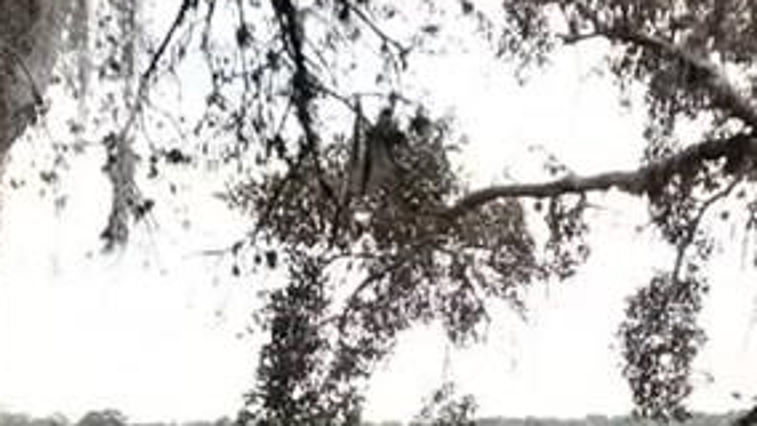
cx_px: 522
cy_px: 990
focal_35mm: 153
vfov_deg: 7.5
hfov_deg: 14.0
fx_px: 3072
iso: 100
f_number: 3.4
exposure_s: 1/320
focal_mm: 6.9
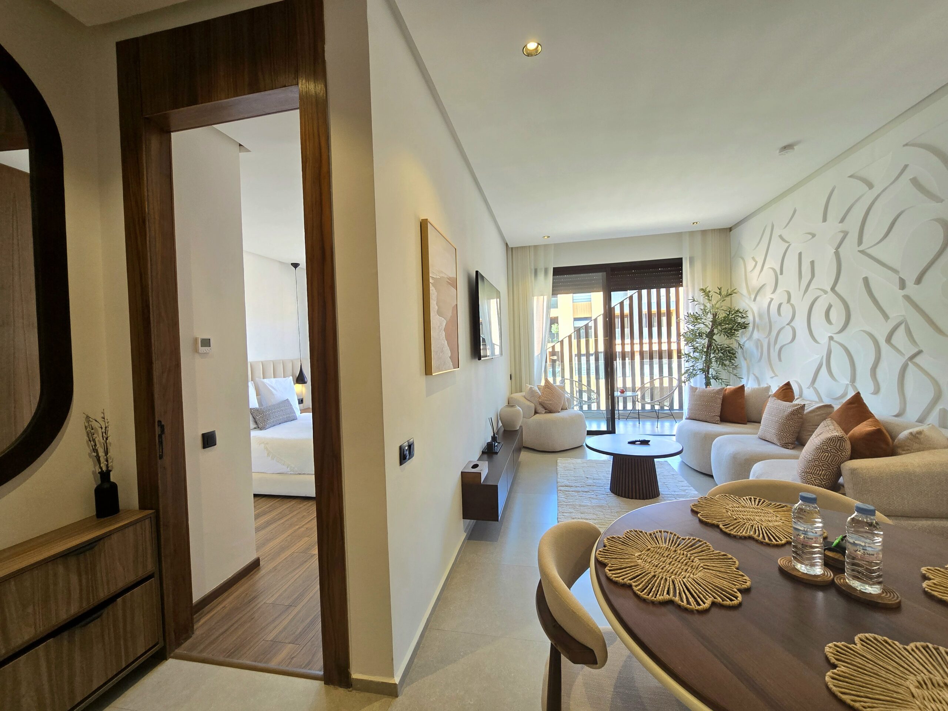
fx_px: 356
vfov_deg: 89.9
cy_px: 356
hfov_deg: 106.2
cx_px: 474
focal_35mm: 13
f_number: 2.2
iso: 80
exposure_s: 1/50.3
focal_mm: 2.2
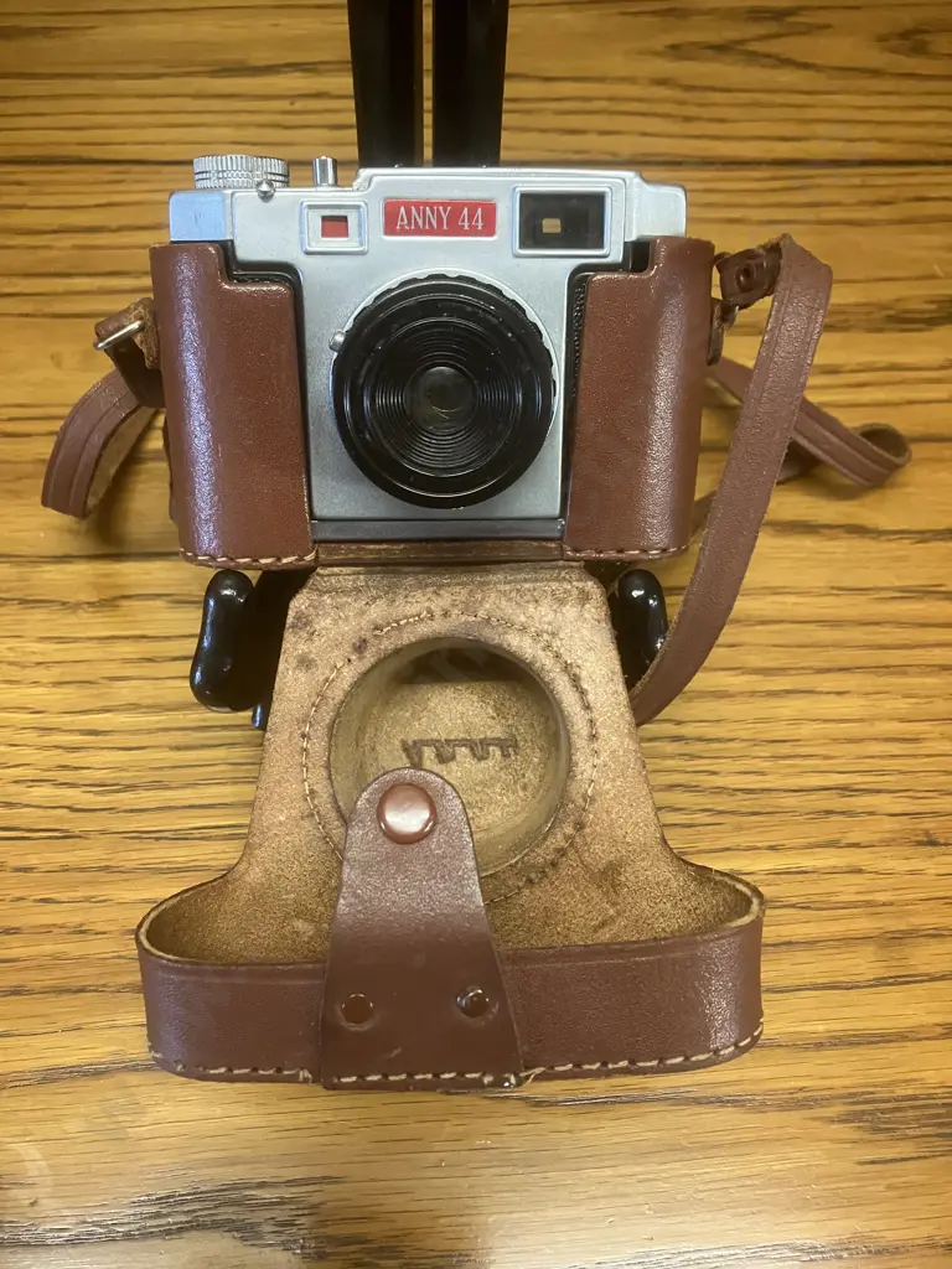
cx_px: 476
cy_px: 634
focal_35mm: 28
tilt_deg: -60.1
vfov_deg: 63.4
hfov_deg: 49.7
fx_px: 1027
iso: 320
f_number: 1.8
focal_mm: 3.99
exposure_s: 1/50
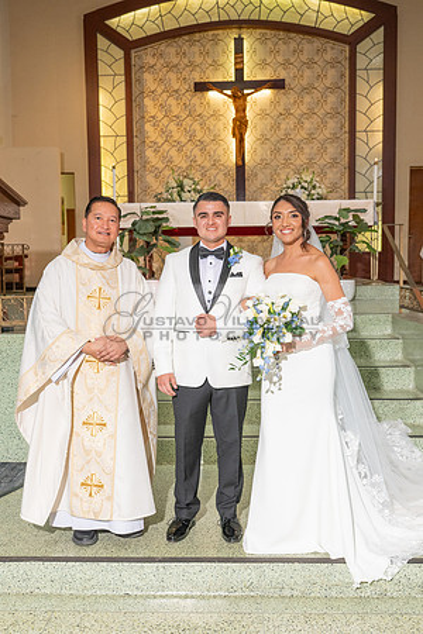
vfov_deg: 48.5
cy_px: 331
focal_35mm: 40
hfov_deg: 33.5
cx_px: 209
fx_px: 704
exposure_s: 1/200
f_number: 4
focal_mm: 25.5
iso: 800
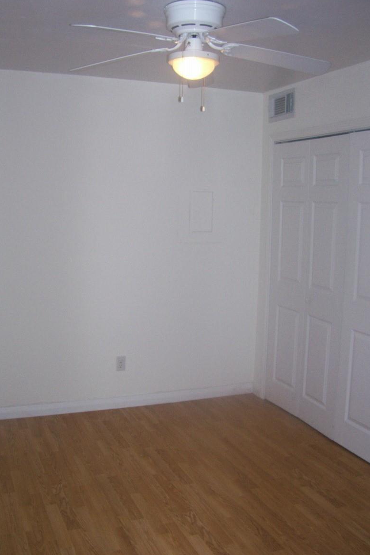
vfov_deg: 51.9
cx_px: 170
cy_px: 285
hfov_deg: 35.9
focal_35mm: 37
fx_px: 570
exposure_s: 1/112
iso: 140
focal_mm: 5.6
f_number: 2.7
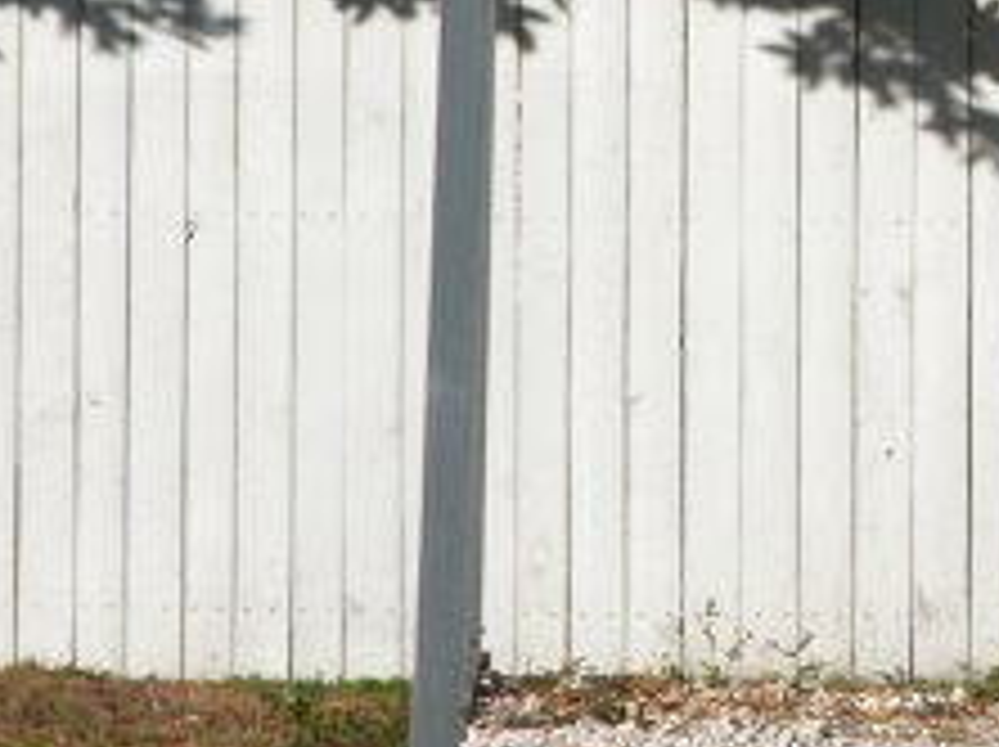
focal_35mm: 744
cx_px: 1566
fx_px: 21448
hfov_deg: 2.7
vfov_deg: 2.0
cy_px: -202
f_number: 7.2
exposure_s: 1/302
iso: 100
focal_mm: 52.4
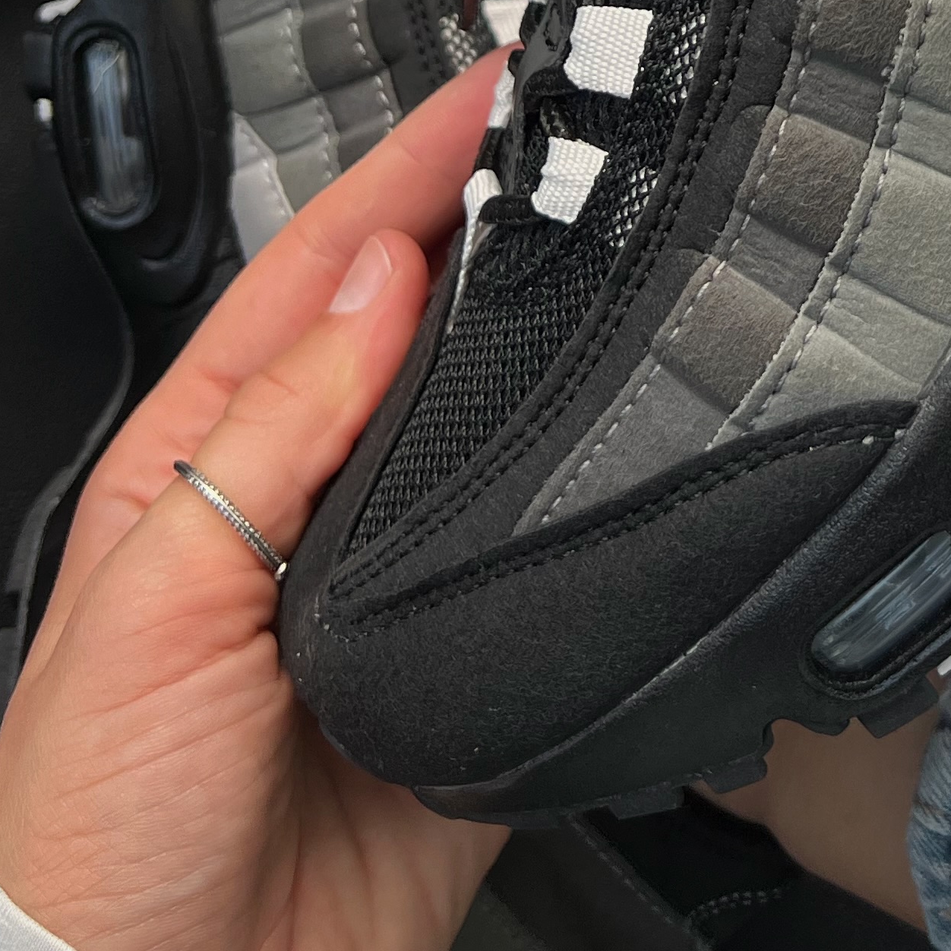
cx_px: 956
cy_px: -349
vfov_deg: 20.8
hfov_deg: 22.4
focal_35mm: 74
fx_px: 2300
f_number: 1.5
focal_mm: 5.7
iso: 50
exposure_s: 1/476
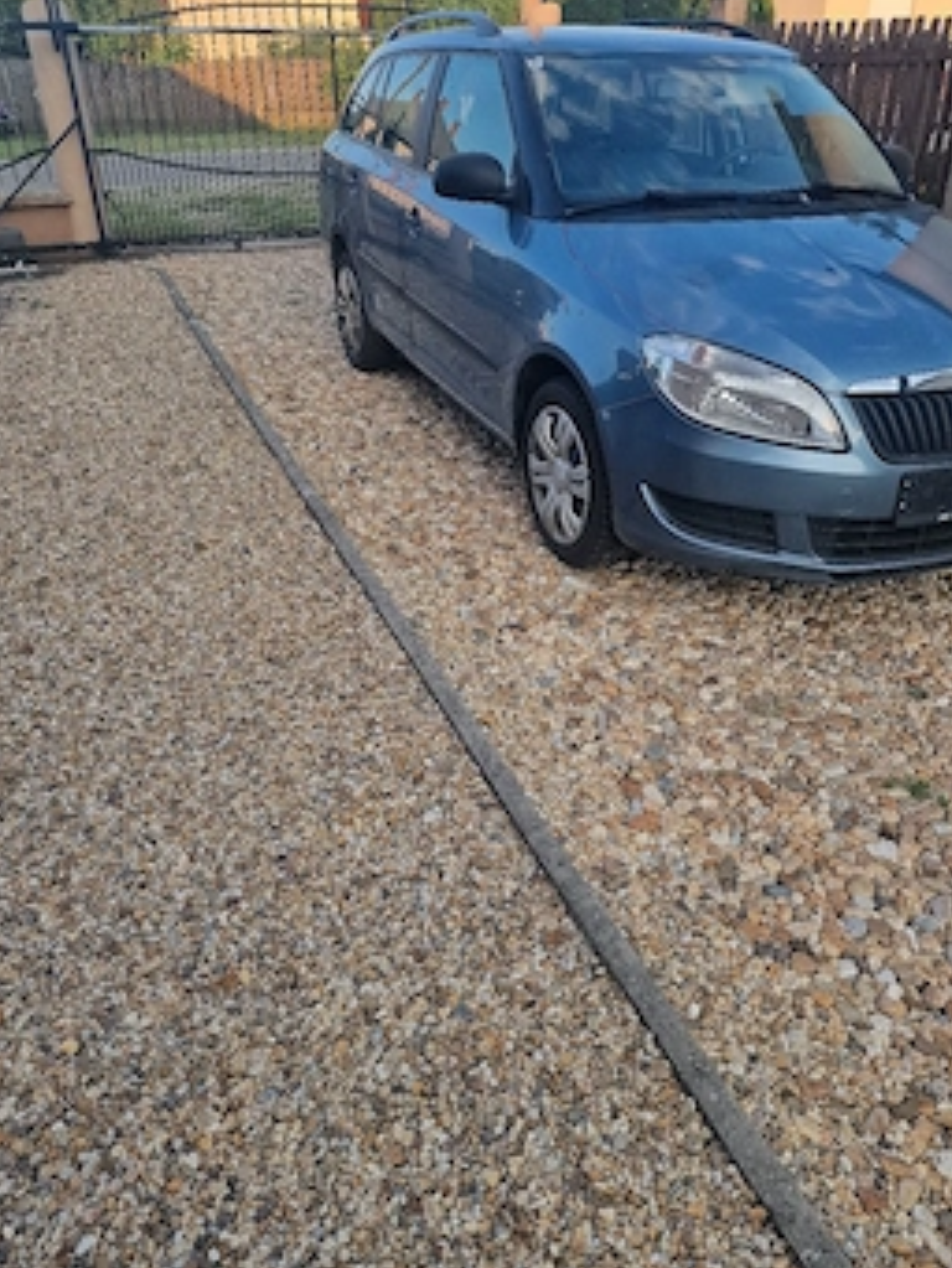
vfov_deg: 65.3
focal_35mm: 27
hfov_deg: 51.3
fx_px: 989
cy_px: 636
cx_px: 517
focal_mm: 6.4
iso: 50
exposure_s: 1/182
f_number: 1.8
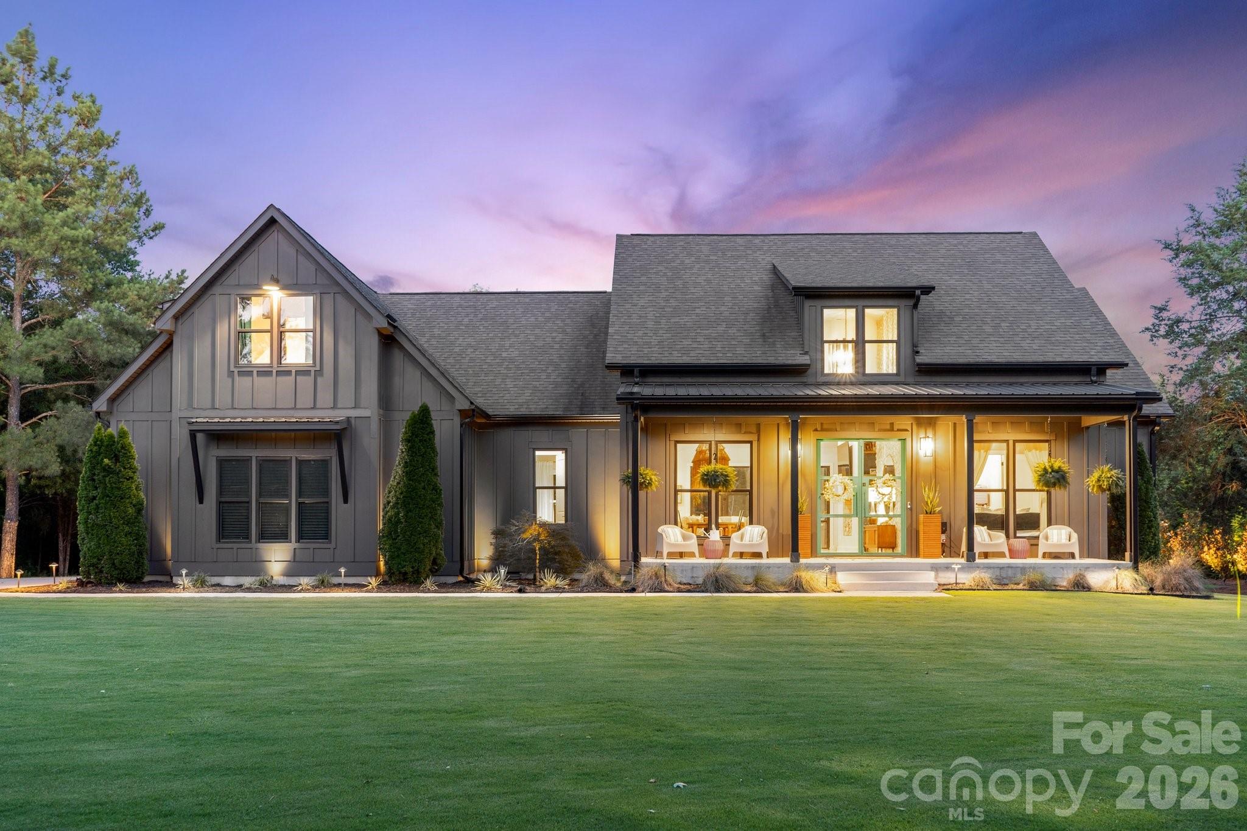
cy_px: 416
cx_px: 624
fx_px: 1074
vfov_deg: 42.3
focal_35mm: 31
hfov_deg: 60.3
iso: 250
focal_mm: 31
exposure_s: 1/1.25
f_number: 7.1
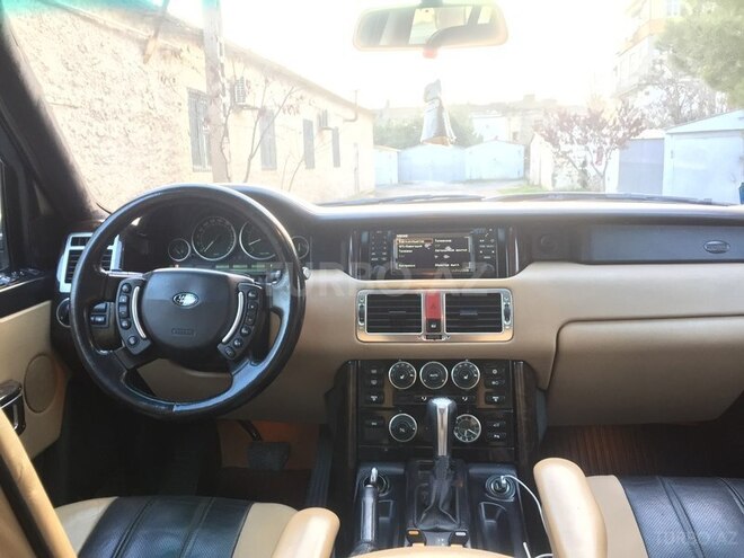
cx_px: 372
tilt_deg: -8.9
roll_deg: +2.2
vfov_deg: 48.2
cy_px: 279
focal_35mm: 29
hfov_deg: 61.7
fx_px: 623
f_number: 2.2
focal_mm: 4.15
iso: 100
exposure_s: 1/33
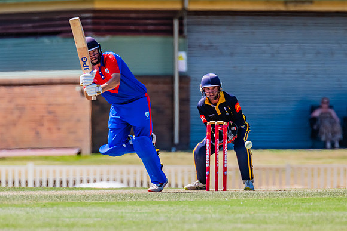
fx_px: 8632
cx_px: 150
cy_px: 97
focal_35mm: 895
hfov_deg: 2.3
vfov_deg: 1.5
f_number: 7.1
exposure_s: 1/2000
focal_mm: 600
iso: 640
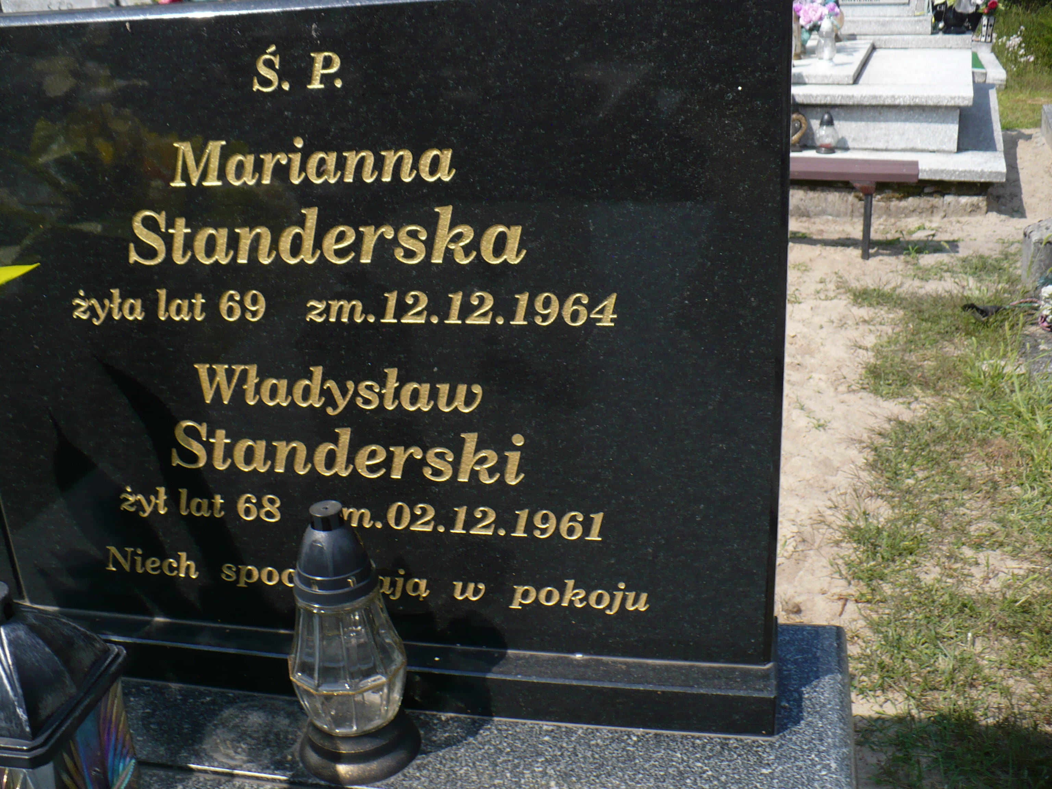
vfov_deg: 38.7
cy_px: 394
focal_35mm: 37
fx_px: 1124
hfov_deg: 50.1
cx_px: 526
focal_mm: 6.1
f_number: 8
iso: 100
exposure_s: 1/160
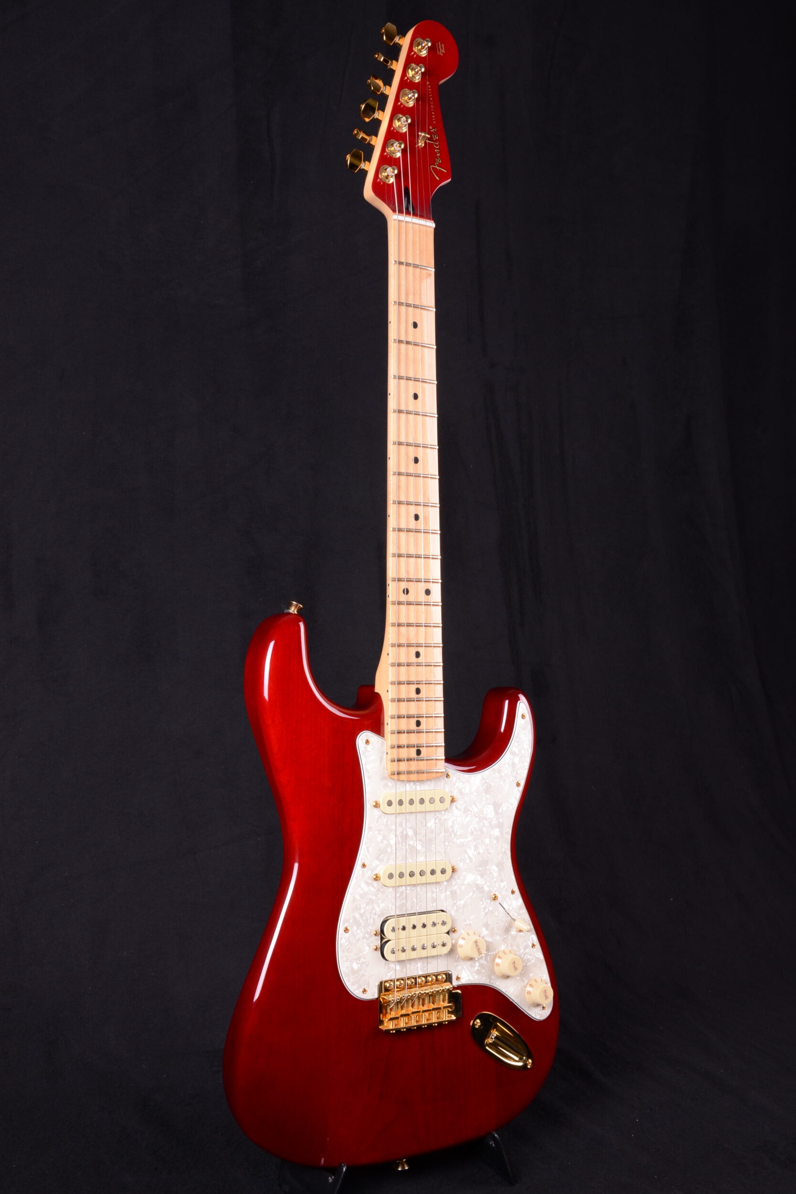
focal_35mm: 40
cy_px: 608
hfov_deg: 33.4
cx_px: 402
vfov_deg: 48.5
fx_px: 1326
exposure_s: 1/200
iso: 200
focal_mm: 26
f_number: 11
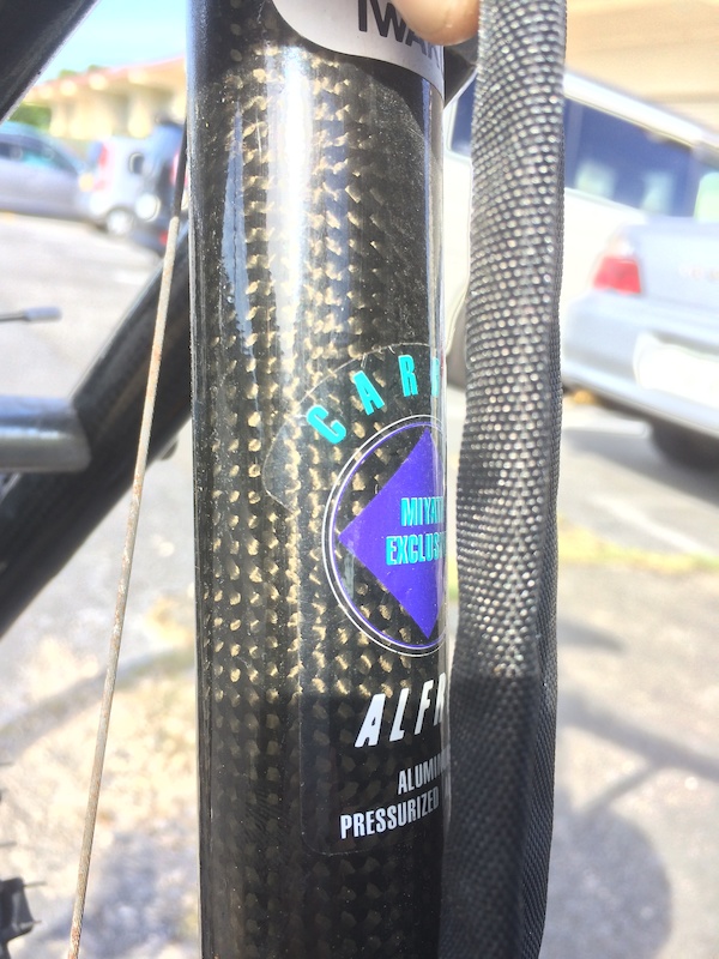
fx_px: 803
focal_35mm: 29
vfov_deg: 61.7
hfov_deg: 48.2
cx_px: 360
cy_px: 480
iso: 32
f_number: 2.2
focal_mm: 4.15
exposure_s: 1/181
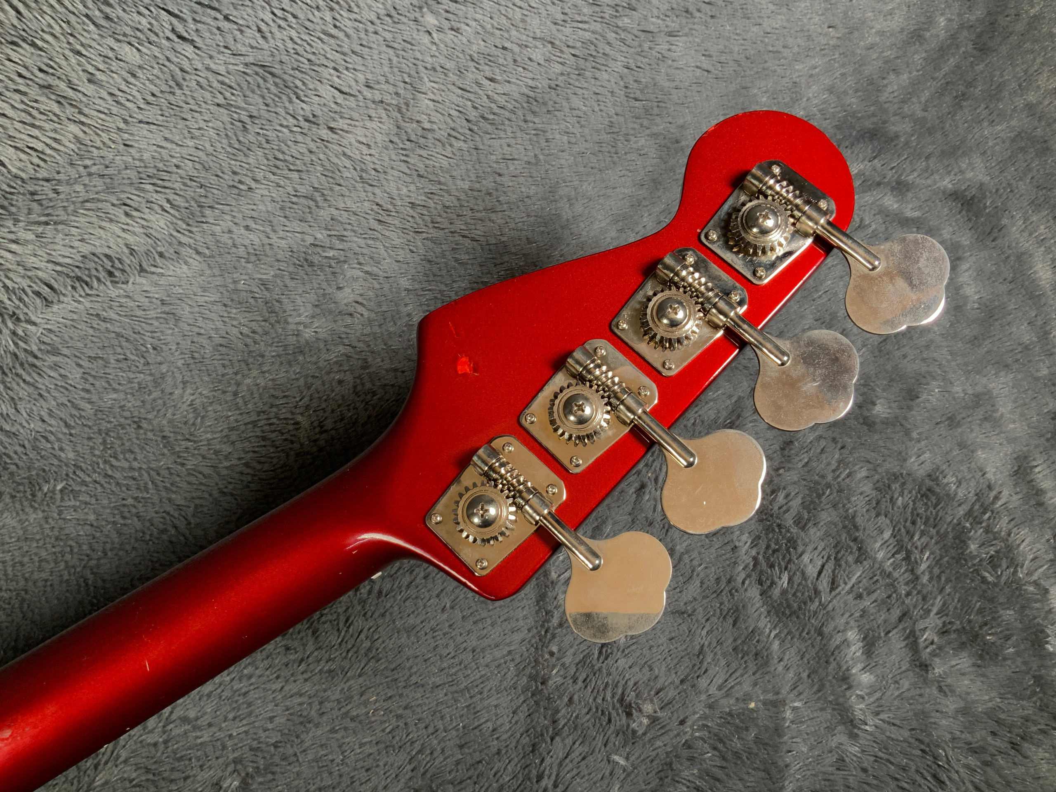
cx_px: 528
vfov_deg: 48.2
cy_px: 396
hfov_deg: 61.7
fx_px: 885
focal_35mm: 29
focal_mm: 3
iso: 40
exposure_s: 1/104
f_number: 1.8
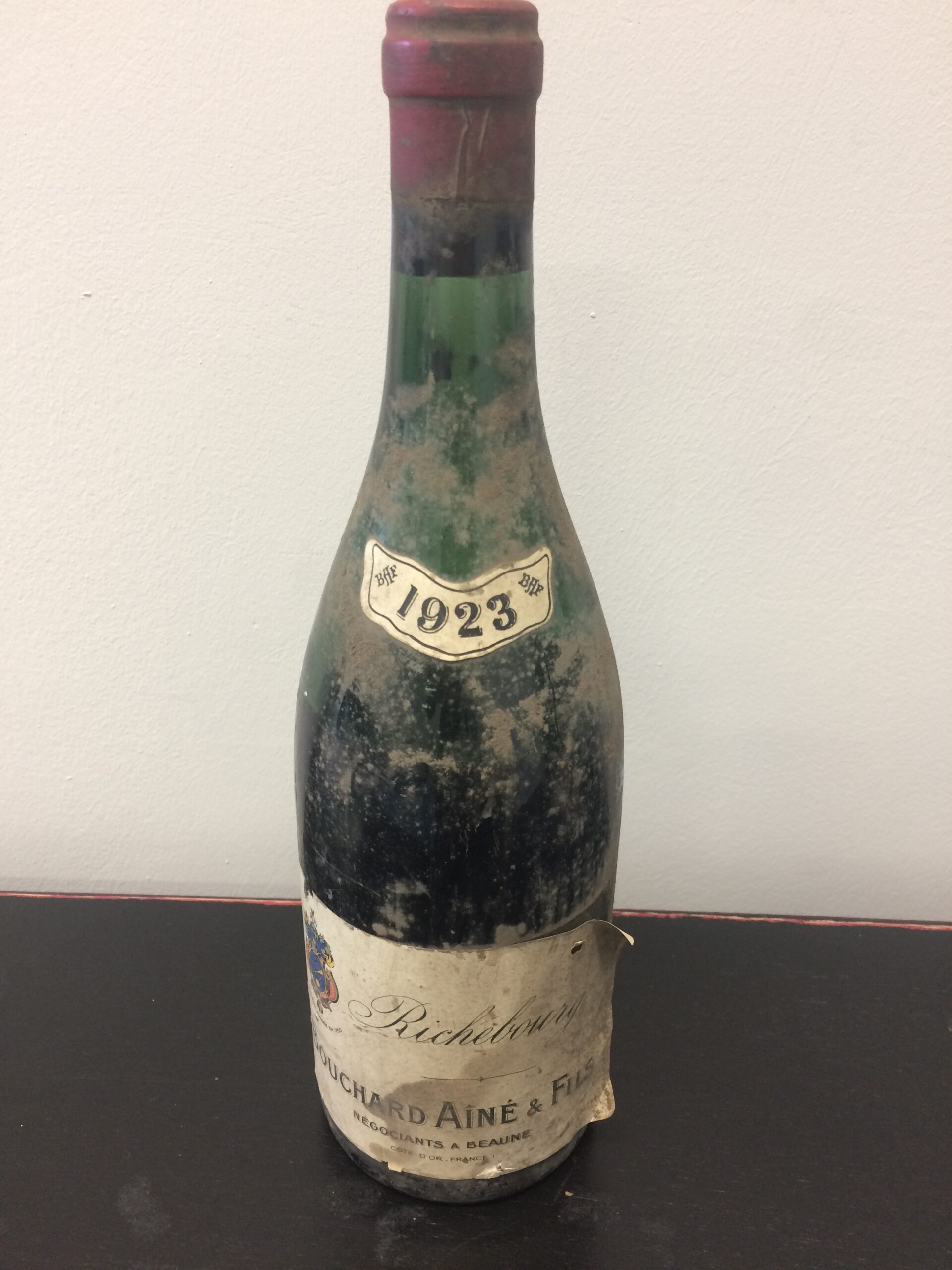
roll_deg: +2.0
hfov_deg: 48.2
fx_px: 1063
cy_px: 635
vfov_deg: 61.7
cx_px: 476
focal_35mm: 29
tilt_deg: -27.1
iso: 125
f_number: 2.2
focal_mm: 4.15
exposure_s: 1/33
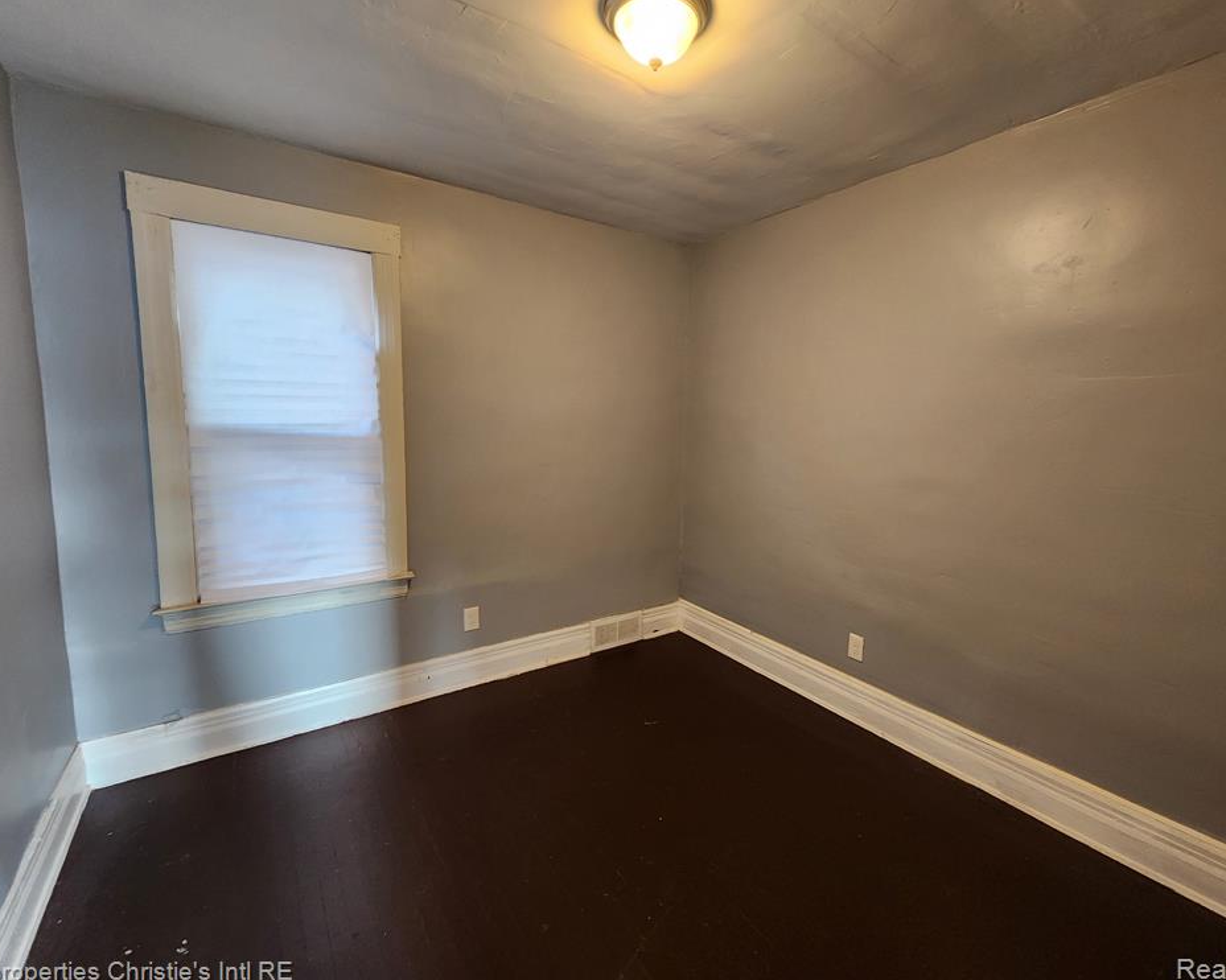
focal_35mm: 14
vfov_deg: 88.0
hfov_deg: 100.7
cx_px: 634
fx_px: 508
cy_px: 483
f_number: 2.2
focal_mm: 2.2
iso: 320
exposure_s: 1/40
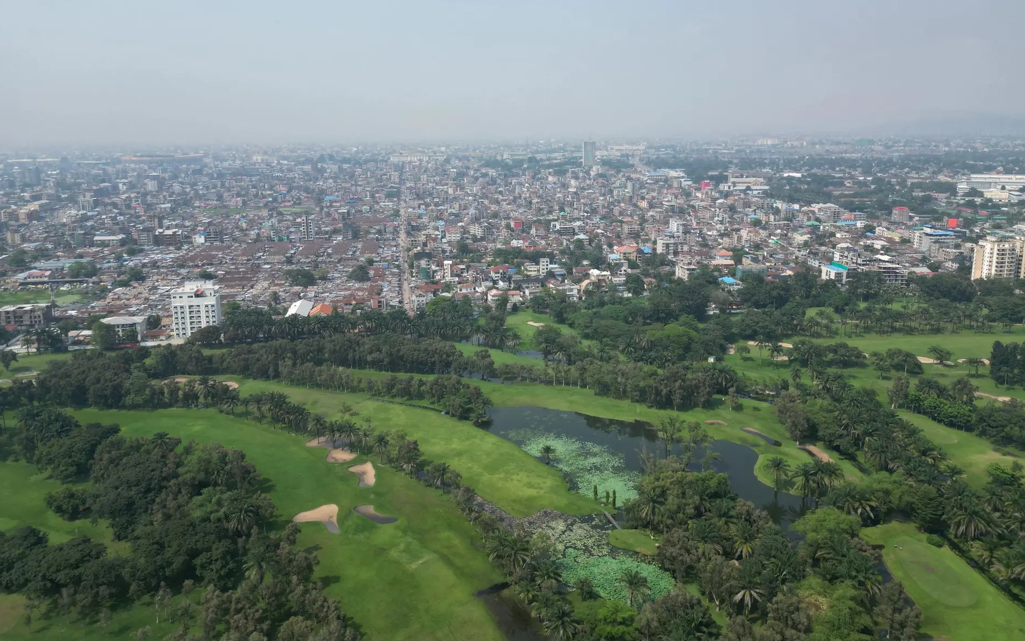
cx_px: 518
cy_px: 254
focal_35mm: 26
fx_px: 726
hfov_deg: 70.4
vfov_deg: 47.3
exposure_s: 1/2500
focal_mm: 6.72
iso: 100
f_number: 1.7
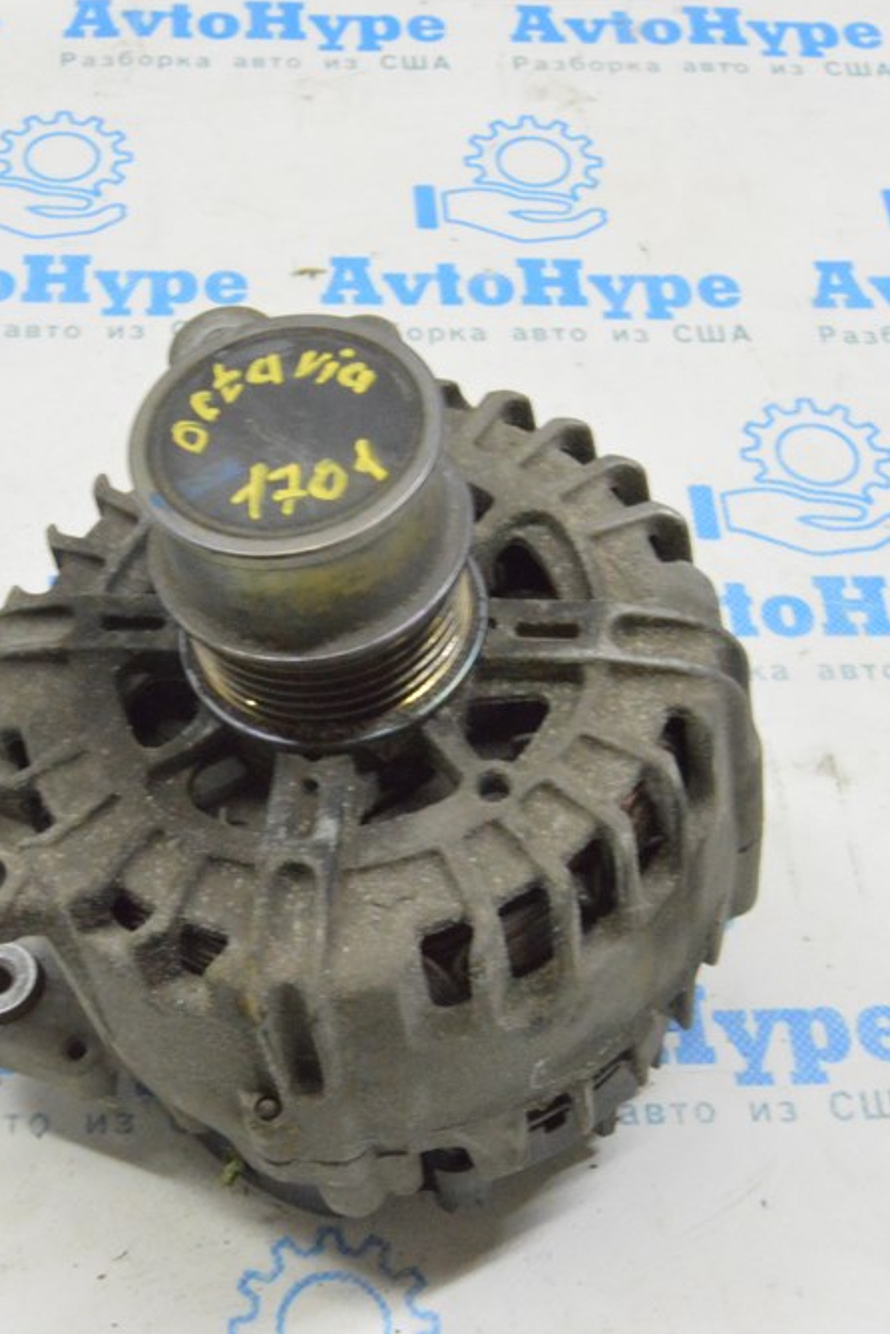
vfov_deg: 36.2
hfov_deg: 24.5
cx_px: 301
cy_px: 658
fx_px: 2038
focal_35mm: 55
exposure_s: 1/15
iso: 6400
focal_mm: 24
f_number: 20
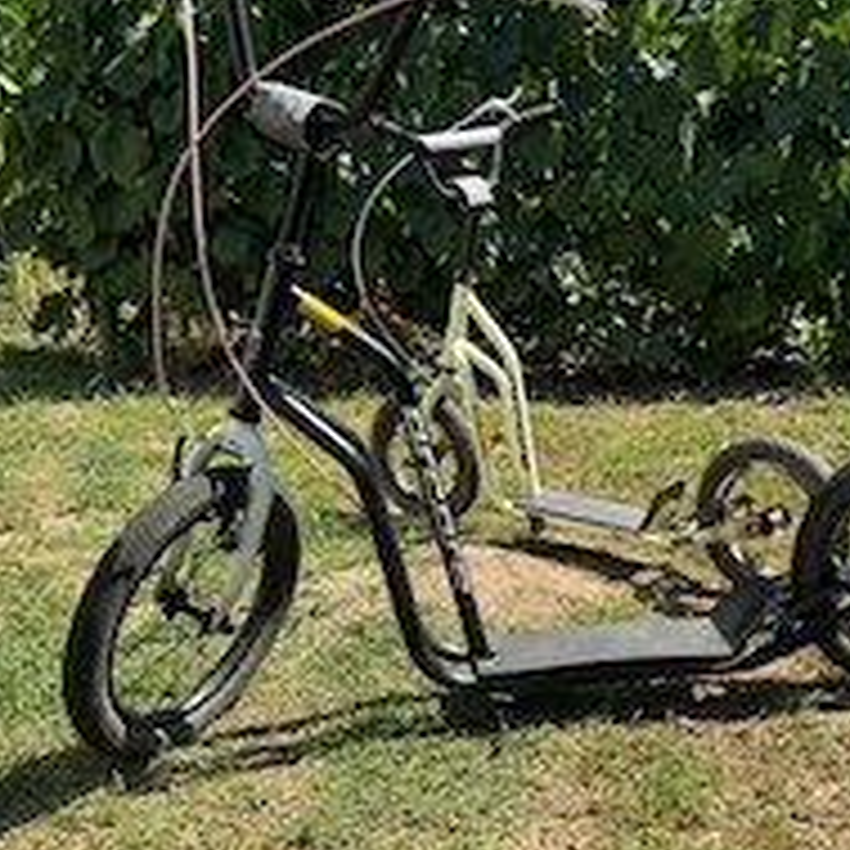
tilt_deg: -14.2
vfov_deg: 37.5
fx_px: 1250
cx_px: 580
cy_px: 490
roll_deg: +1.5
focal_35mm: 45
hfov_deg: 37.1
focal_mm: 6.76
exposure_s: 1/2604
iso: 80
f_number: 1.78
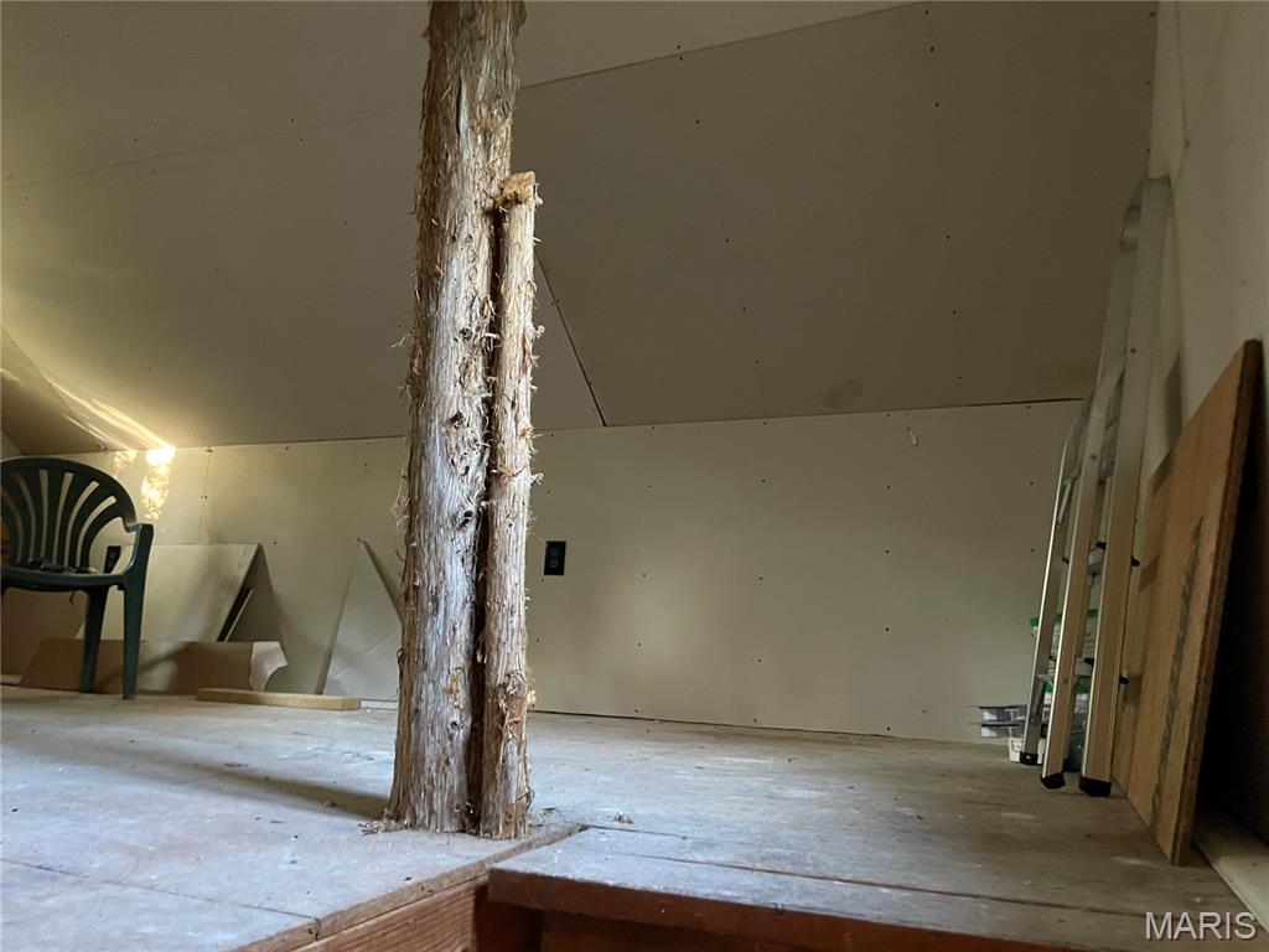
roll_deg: -1.4
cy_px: 476
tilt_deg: +8.9
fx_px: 953
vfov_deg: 53.1
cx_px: 634
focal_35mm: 26
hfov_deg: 67.3
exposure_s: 1/30
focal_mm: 4.2
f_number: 1.6
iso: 800
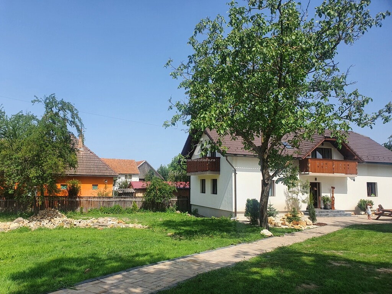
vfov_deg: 53.1
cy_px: 147
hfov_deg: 67.3
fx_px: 294
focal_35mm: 26
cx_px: 196
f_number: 2.4
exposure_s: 1/1308
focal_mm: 4.32
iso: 50
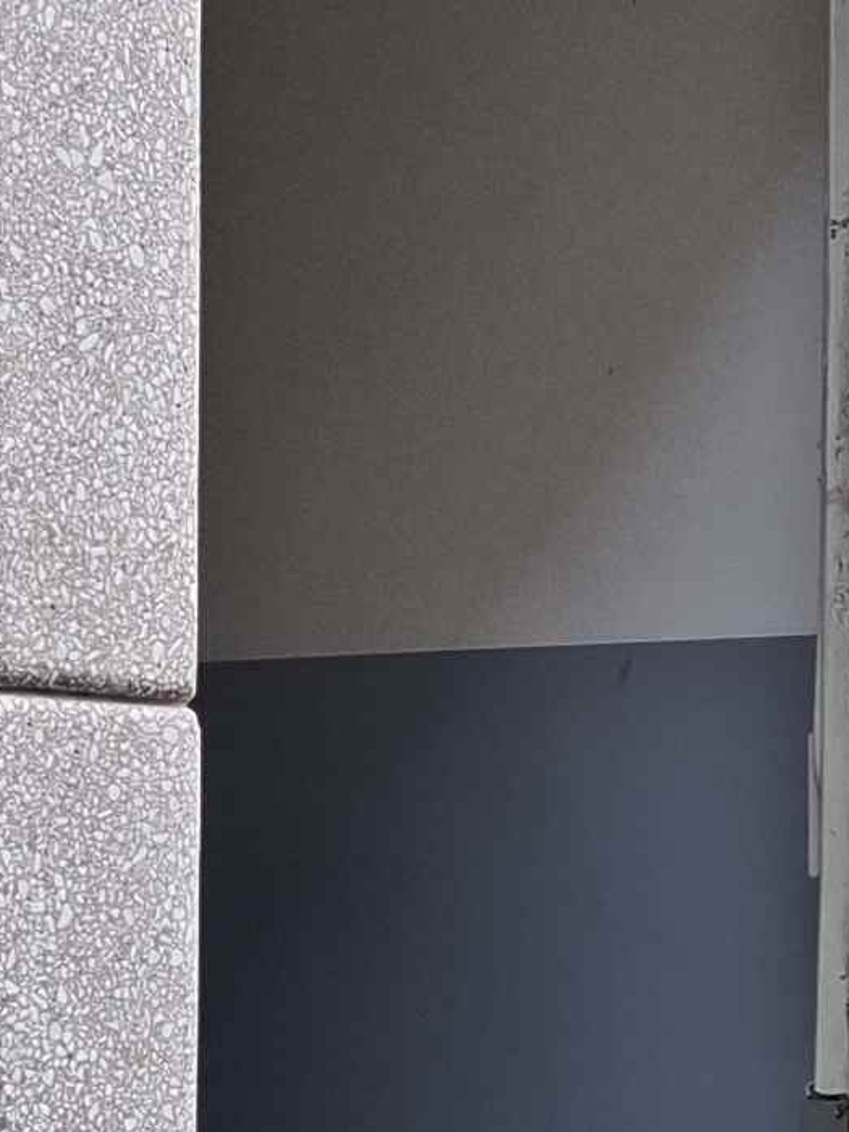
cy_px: 957
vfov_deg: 14.6
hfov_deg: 11.0
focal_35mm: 134
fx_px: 4382
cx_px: 742
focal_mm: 5.54
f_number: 1.8
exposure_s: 1/226
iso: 50
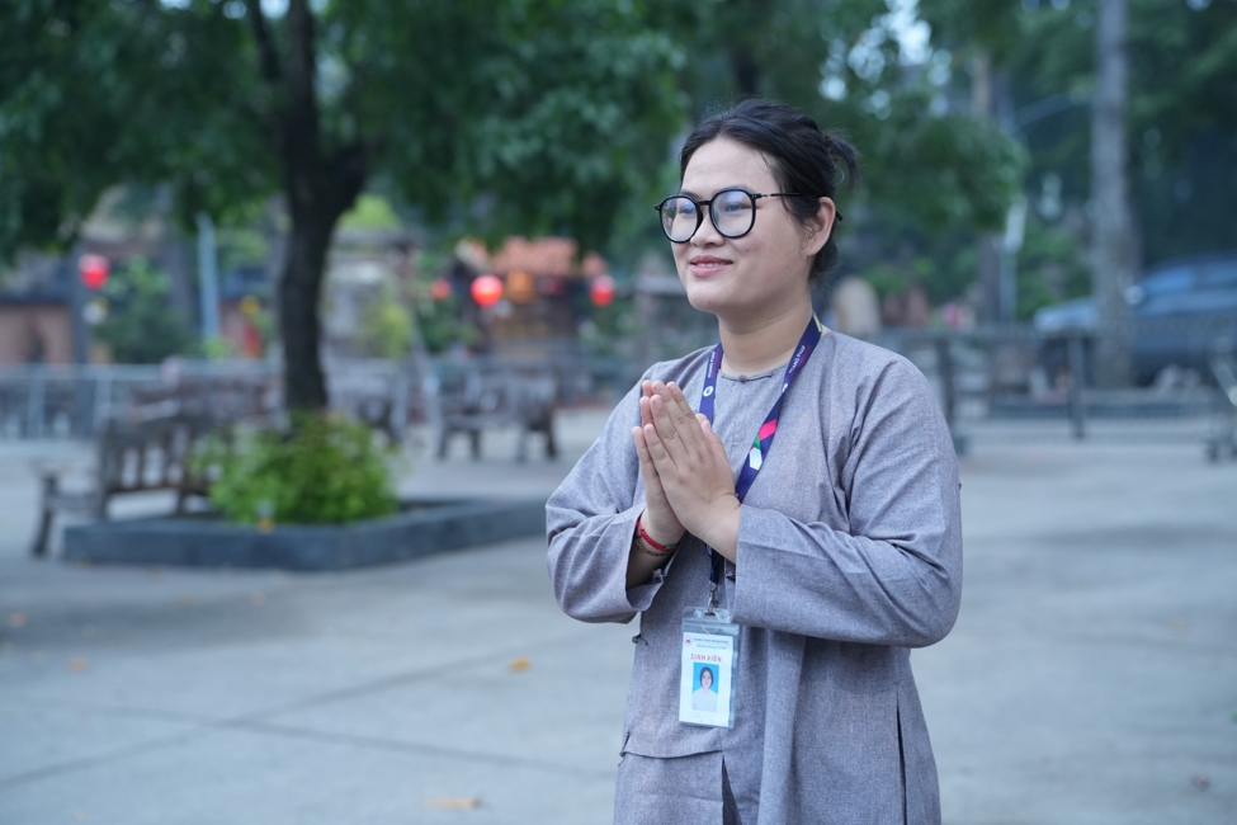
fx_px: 2199
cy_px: 412
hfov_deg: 31.4
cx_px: 618
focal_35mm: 64
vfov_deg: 21.2
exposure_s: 1/160
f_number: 2.8
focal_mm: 64
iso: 2000
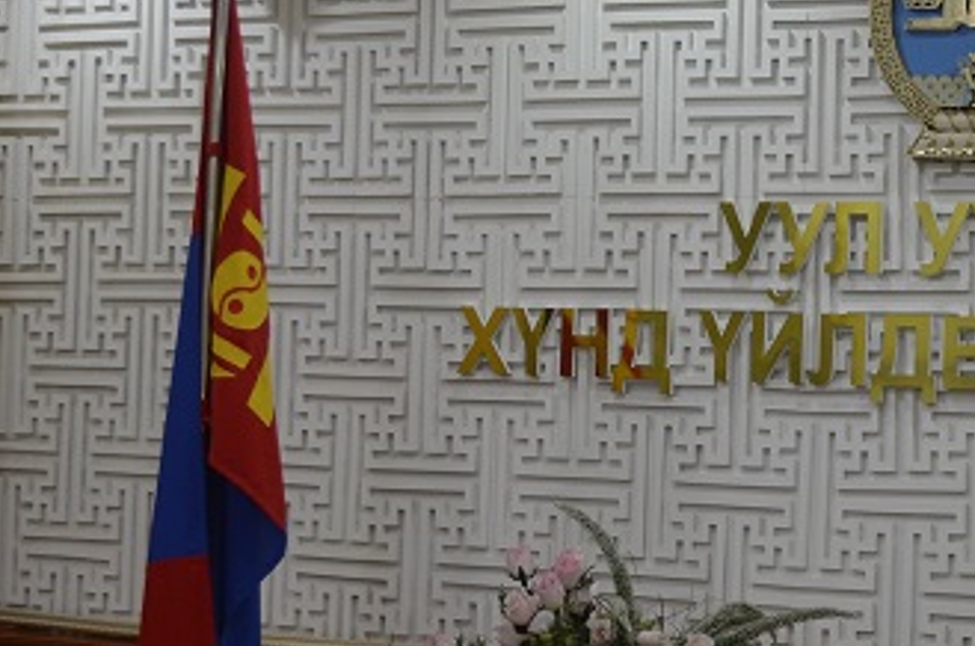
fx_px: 2622
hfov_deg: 20.4
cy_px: 376
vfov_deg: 14.0
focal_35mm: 97
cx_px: 981
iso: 800
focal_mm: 30
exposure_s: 1/60
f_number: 4.5
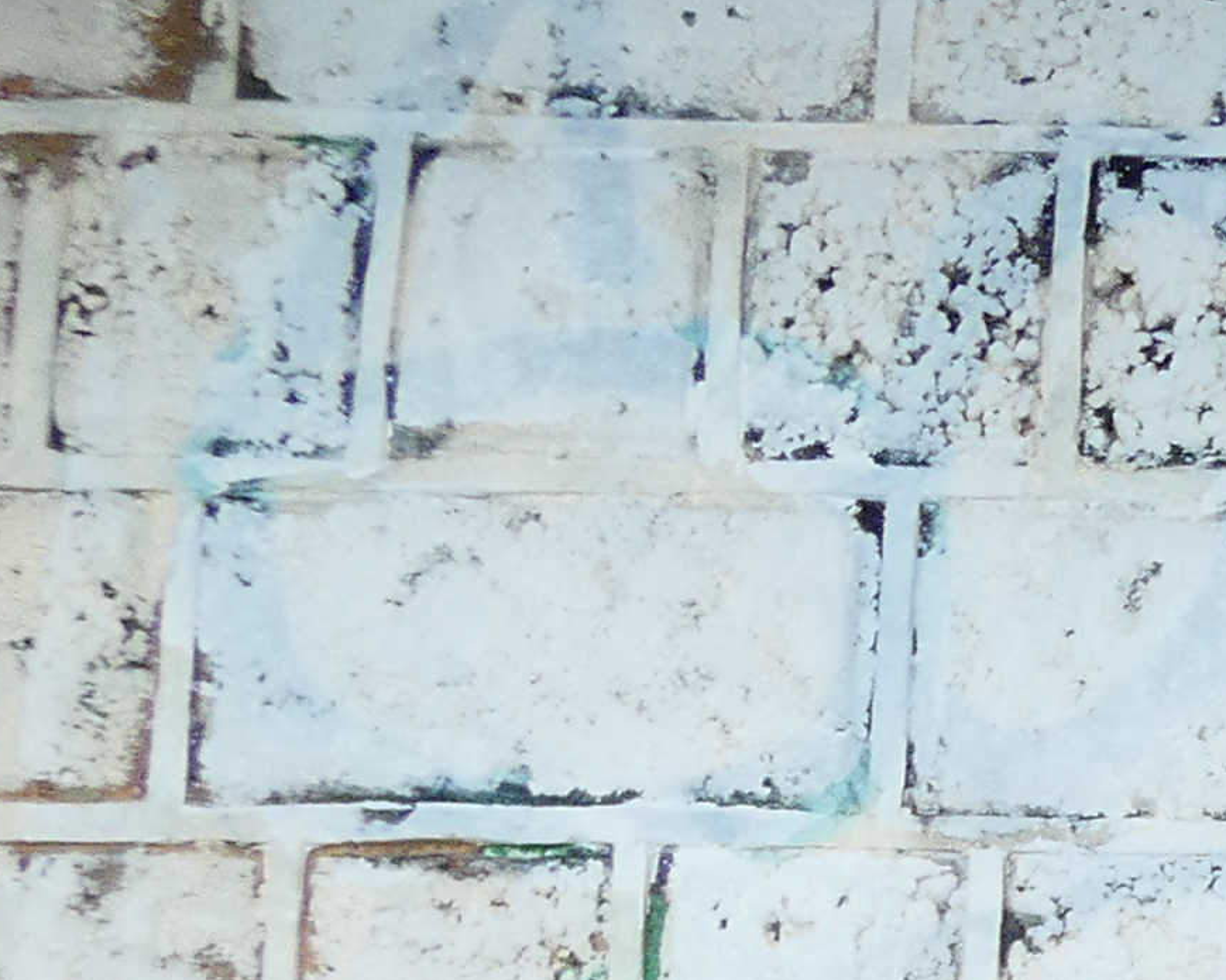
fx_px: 5587
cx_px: 2531
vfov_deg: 9.9
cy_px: 1163
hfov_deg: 11.2
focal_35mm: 154
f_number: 4
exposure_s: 1/320
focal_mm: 5
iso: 80
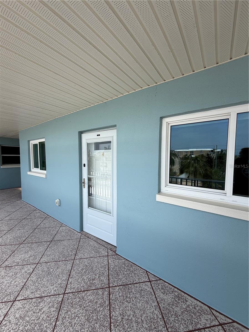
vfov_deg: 102.1
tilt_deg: -4.6
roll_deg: -0.4
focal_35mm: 14
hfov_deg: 85.7
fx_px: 134
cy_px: 166
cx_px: 124
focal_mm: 2.22
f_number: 2.2
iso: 32
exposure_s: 1/770
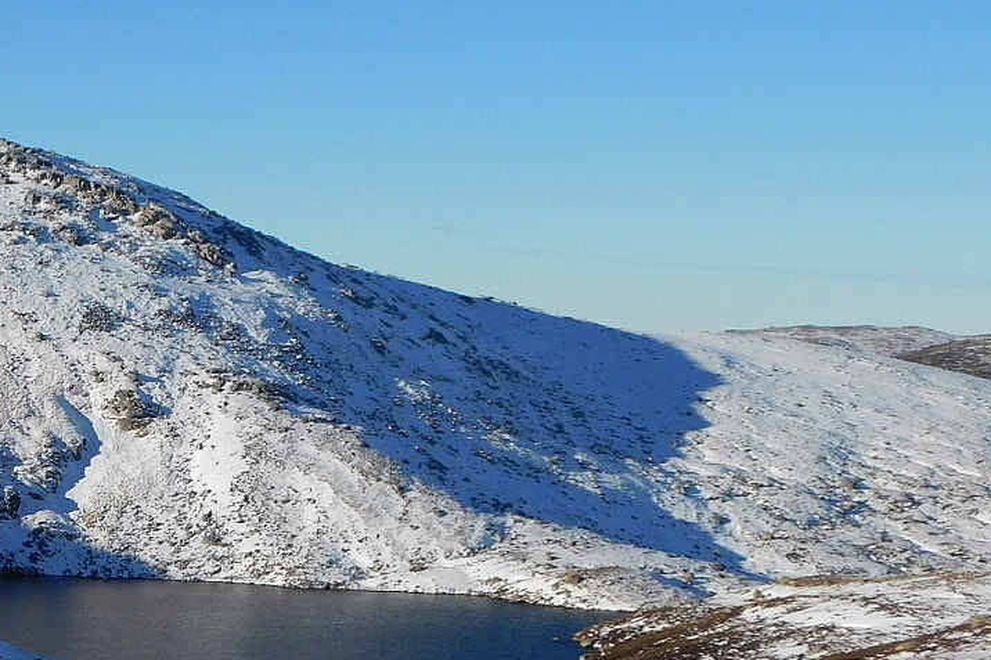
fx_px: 2559
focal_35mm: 93
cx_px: 33
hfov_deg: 21.3
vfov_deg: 14.7
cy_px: 418
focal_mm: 7.1
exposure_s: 1/500
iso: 125
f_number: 7.2
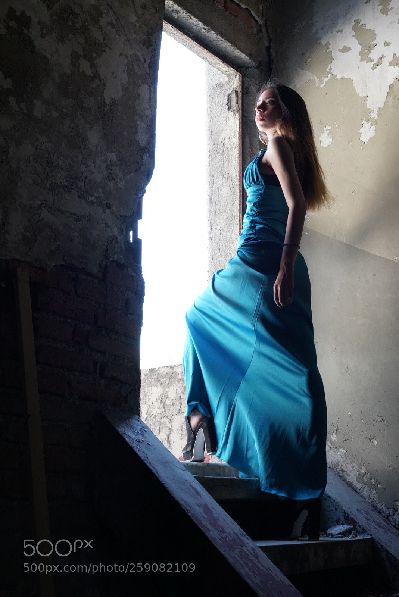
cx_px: 200
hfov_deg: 27.0
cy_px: 298
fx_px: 830
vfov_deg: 39.6
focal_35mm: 50
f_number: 9
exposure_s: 1/100
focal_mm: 50
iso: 3200
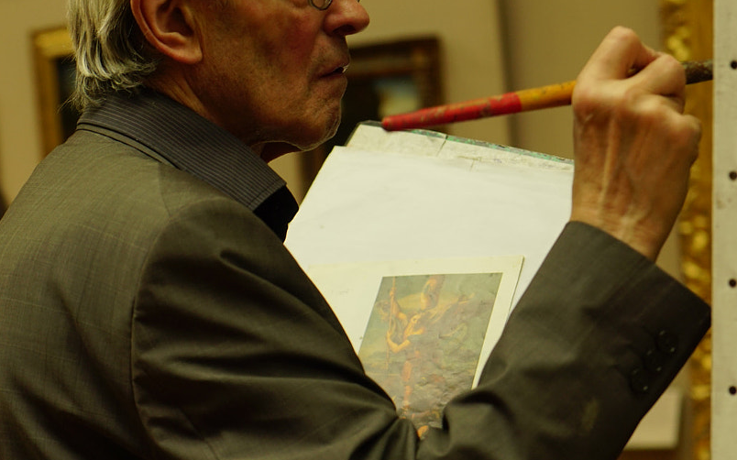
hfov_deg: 14.7
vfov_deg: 9.2
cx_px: 274
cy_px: 208
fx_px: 2851
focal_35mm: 142
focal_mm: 70
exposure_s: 1/80
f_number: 4
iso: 400
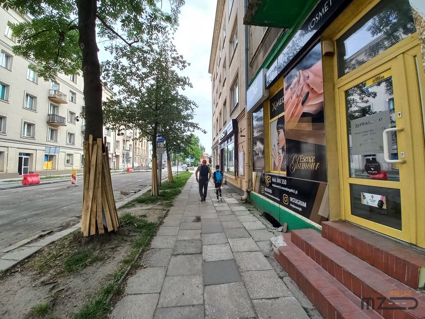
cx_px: 212
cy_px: 160
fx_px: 160
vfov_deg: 89.9
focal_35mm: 13
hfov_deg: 106.2
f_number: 2.2
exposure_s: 1/248
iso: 40
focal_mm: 1.42
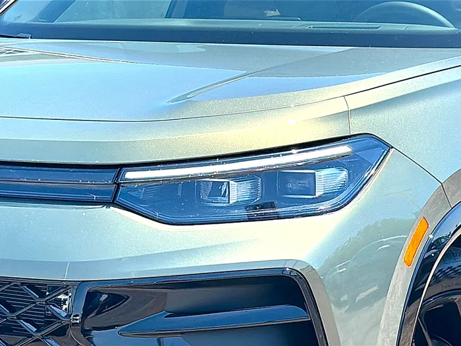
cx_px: 230
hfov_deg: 19.6
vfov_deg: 14.8
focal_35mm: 100
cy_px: 173
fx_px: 1332
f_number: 1.78
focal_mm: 6.86
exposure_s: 1/3279
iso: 80
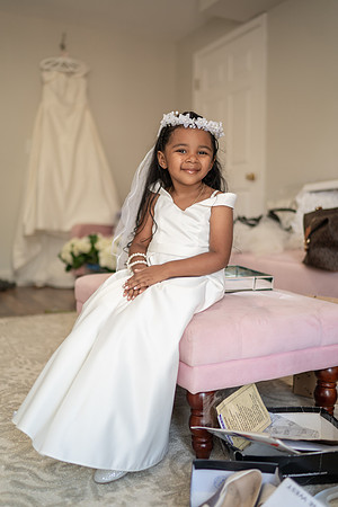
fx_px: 493
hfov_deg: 37.9
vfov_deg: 54.4
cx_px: 169
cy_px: 254
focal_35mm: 35
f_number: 1.4
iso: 200
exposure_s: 1/250
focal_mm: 35
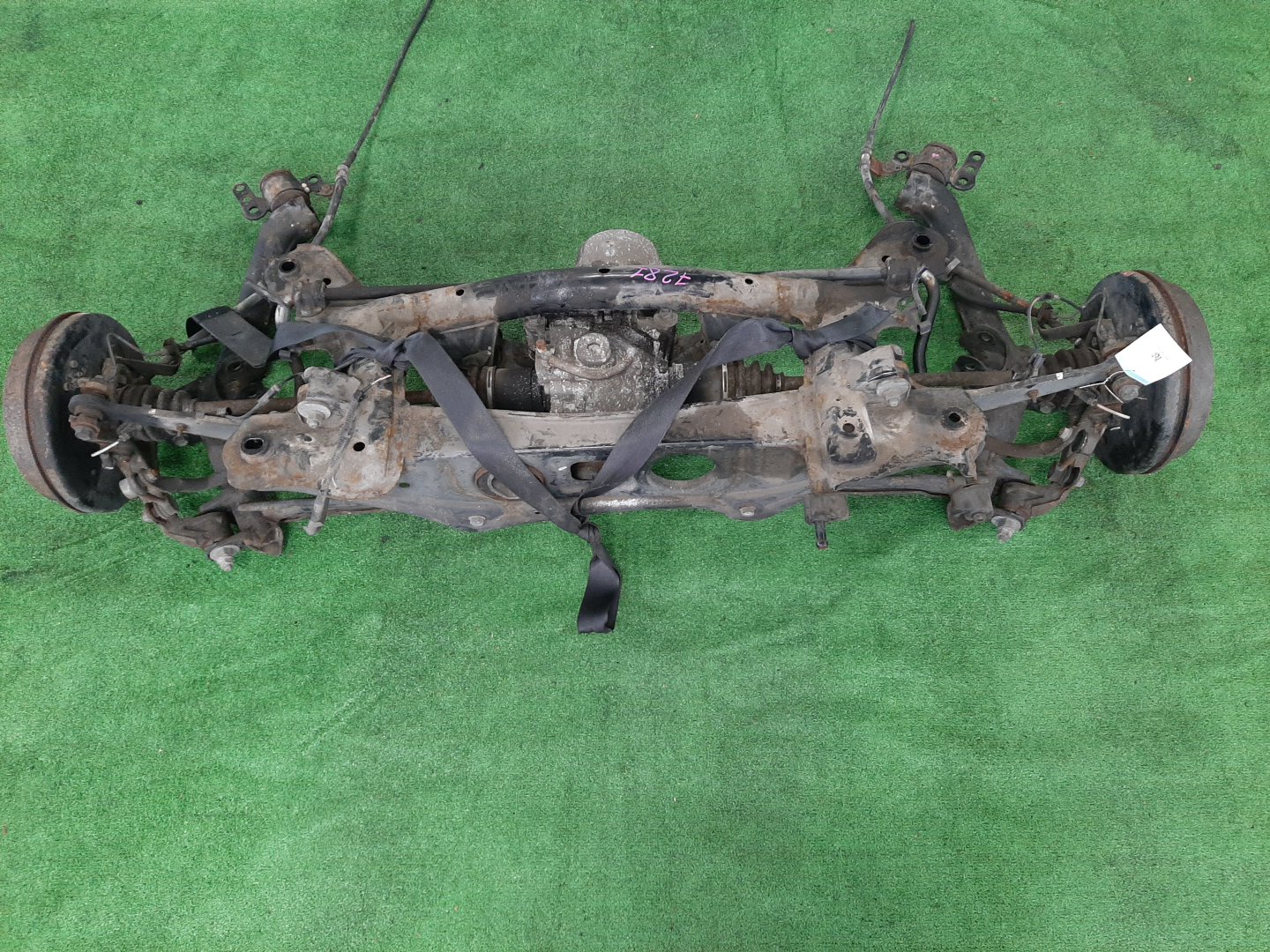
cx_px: 635
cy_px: 476
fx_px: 954
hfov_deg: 67.3
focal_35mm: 26
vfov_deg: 53.1
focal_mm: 3.93
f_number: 1.7
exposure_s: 1/33
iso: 166
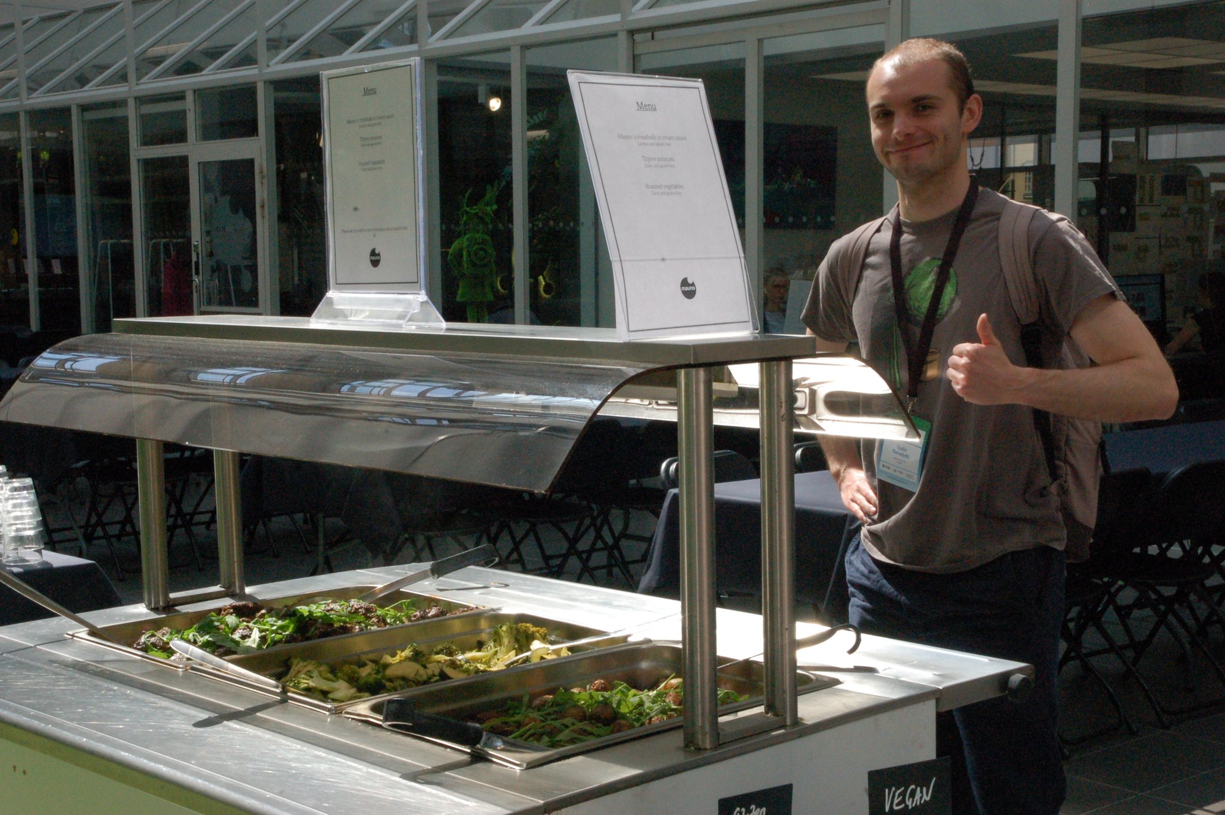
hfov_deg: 36.9
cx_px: 612
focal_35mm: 54
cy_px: 408
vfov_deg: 25.0
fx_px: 1836
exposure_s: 1/125
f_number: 32
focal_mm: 36
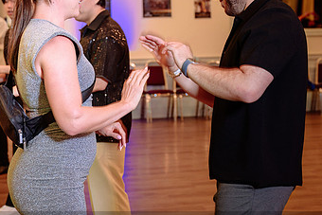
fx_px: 787
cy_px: 81
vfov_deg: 15.5
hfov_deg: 23.1
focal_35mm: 88
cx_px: 191
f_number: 3.2
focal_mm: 43
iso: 640
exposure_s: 1/60
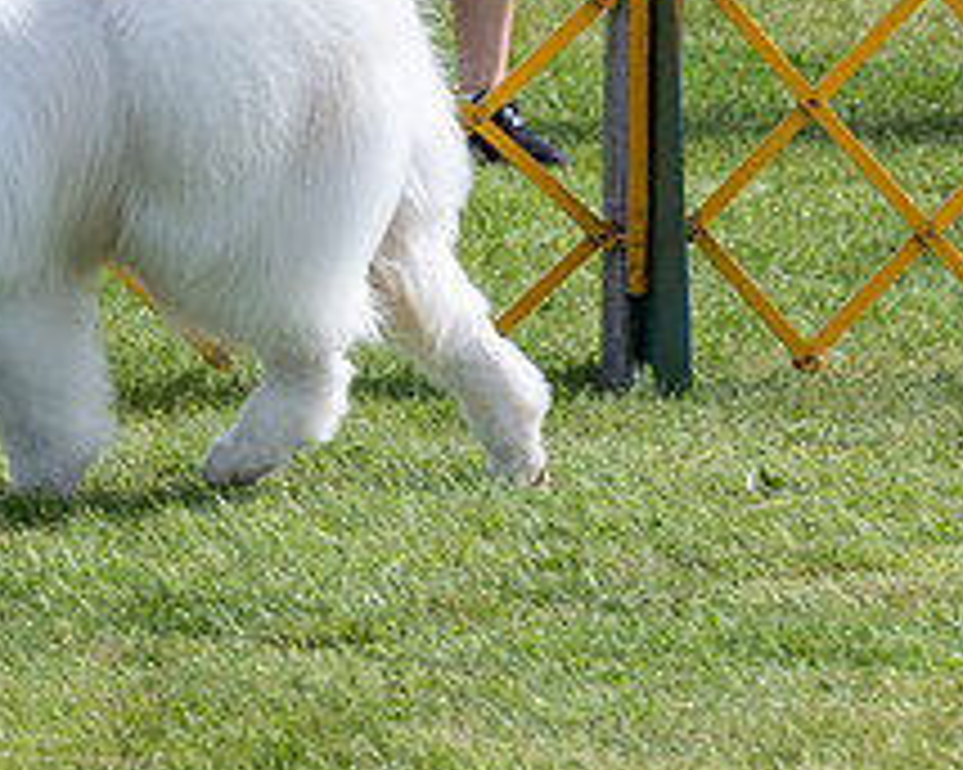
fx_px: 13731
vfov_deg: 3.2
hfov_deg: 4.0
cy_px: -302
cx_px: -225
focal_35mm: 482
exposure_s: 1/1250
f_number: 5.6
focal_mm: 144
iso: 250
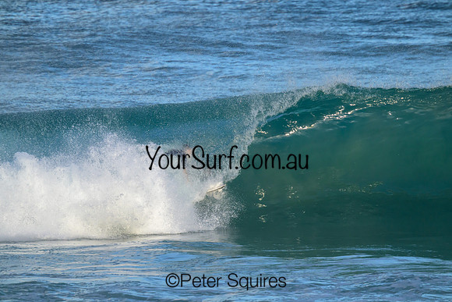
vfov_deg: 2.1
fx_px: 8288
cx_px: 226
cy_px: 151
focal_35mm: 660
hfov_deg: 3.1
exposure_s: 1/1600
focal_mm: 660
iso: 1800
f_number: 11
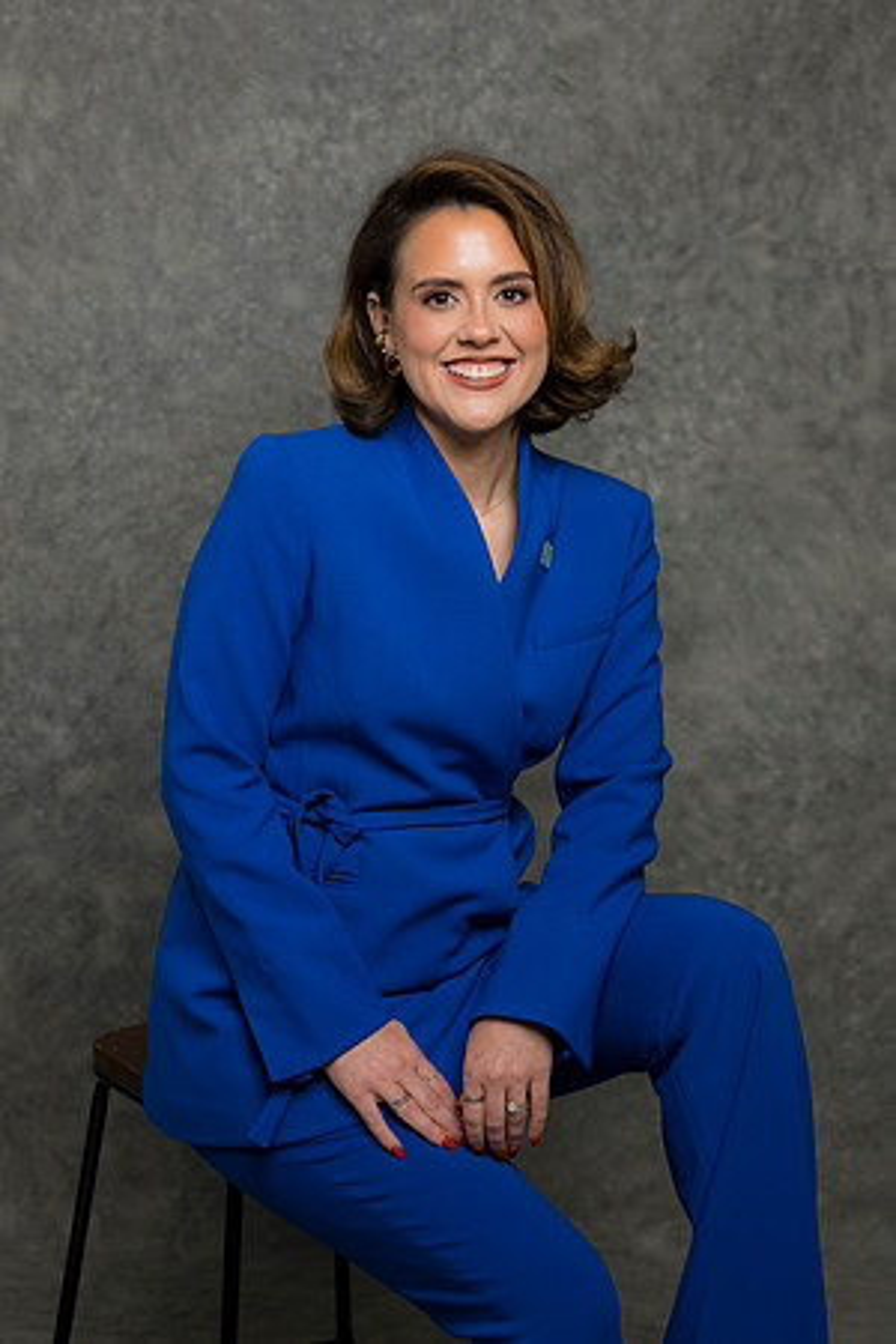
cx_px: 448
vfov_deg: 23.9
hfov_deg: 16.1
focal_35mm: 85
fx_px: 3173
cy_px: 672
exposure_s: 1/200
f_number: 5
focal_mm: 85
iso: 125
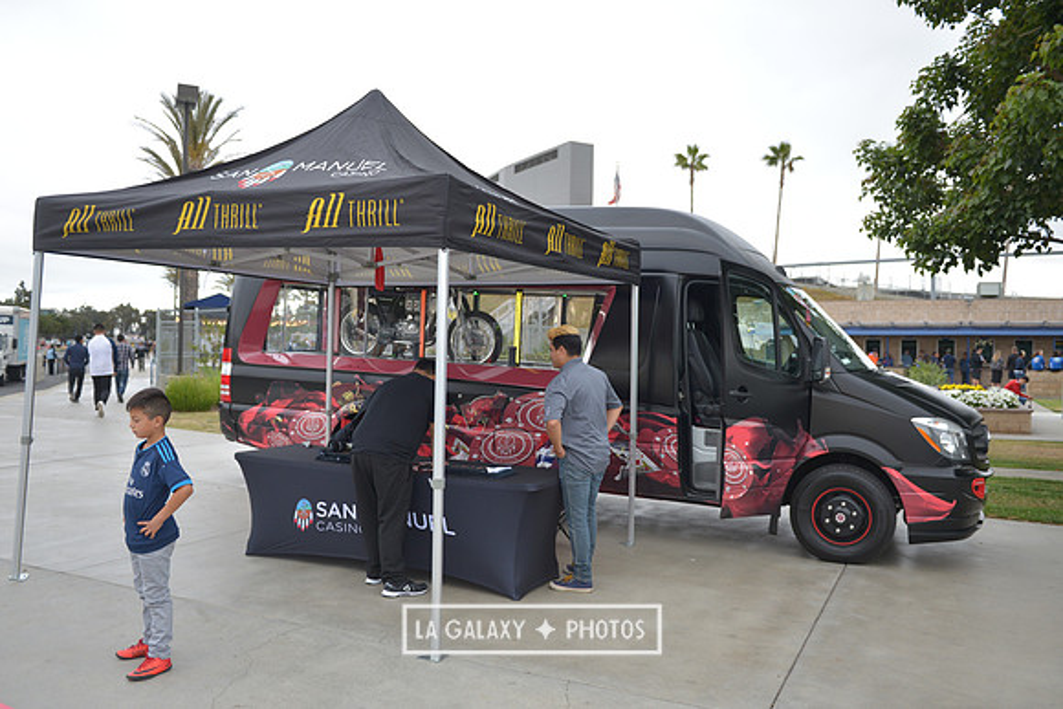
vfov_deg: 42.3
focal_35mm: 31
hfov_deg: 60.3
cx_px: 532
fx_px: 916
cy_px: 354
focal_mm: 31
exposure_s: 1/400
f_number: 3.2
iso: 400
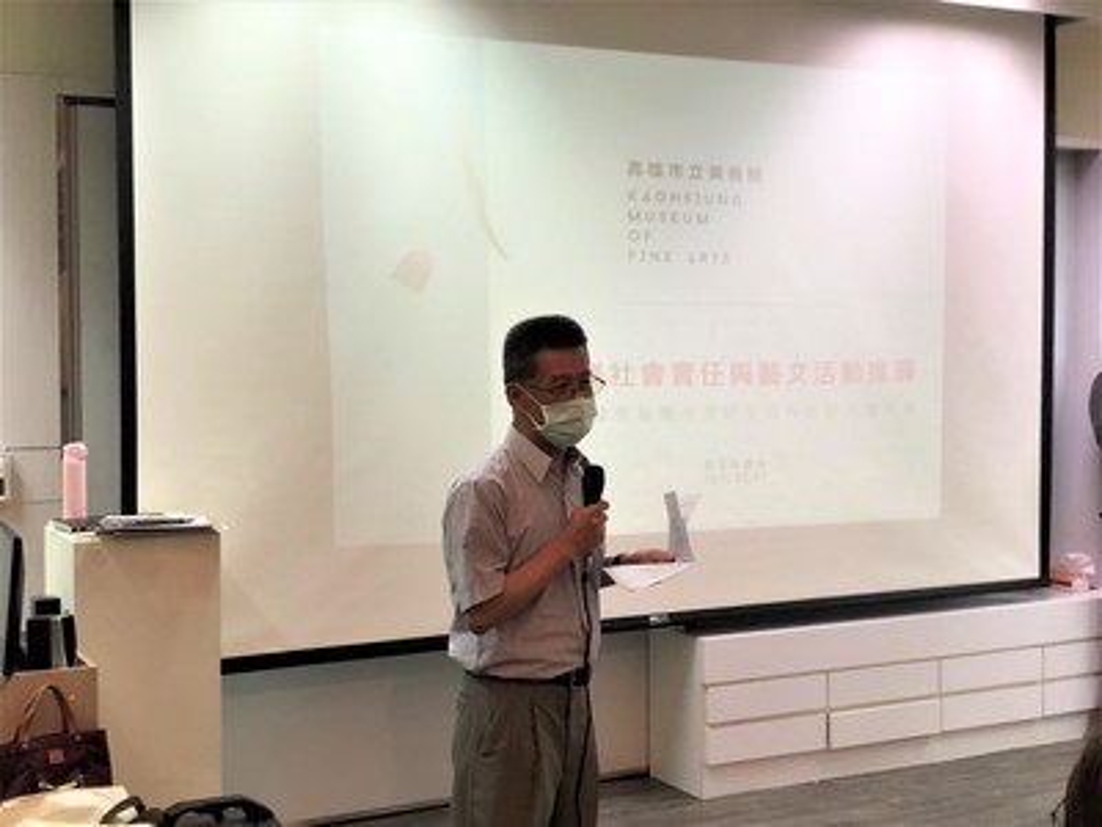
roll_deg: +1.5
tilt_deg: -3.5
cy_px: 414
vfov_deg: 28.0
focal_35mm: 52
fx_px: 1655
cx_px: 551
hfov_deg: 36.8
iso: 80
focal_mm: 6
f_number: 2.4
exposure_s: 1/60
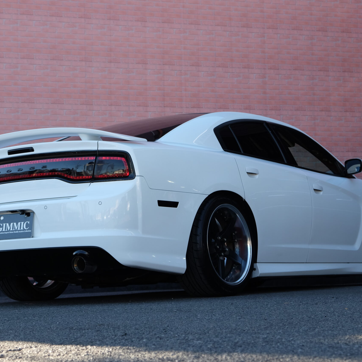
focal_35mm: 82
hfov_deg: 21.1
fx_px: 970
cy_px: 180
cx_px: 183
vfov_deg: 21.1
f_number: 5.6
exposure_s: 1/160
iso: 200
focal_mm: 42.5
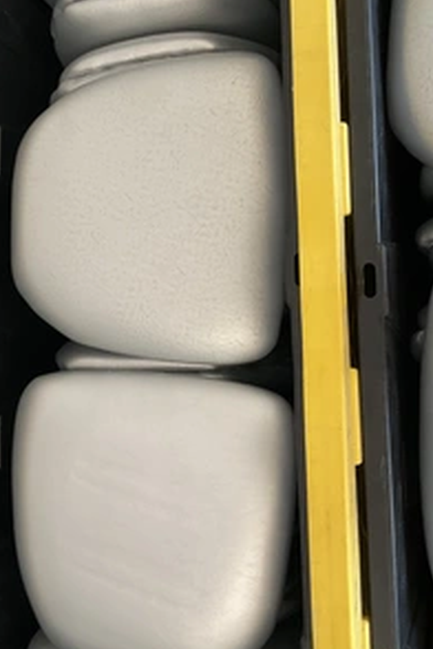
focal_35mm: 41
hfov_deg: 32.2
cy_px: 291
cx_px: 130
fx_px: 740
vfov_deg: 47.3
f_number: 1.8
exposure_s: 1/60
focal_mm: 3
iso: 64
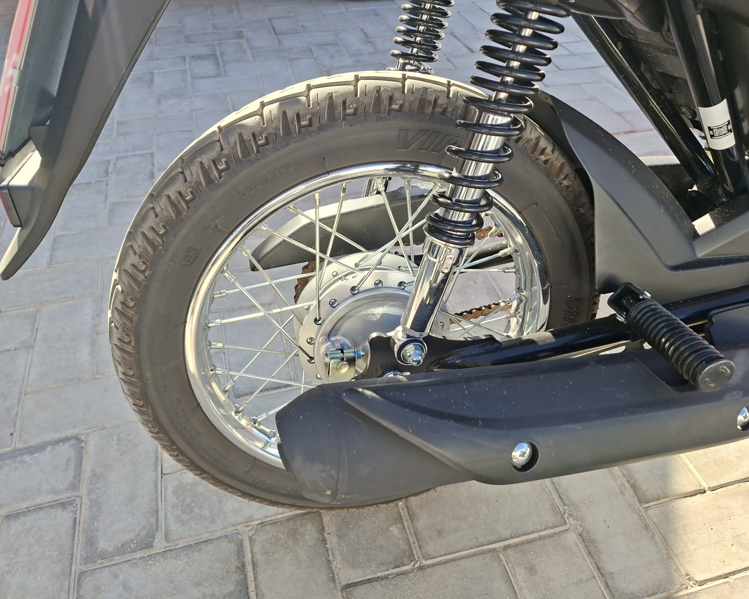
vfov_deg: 58.8
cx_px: 356
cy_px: 300
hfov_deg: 70.2
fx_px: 532
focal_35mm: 24
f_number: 1.8
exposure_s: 1/612
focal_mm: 5.54
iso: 50
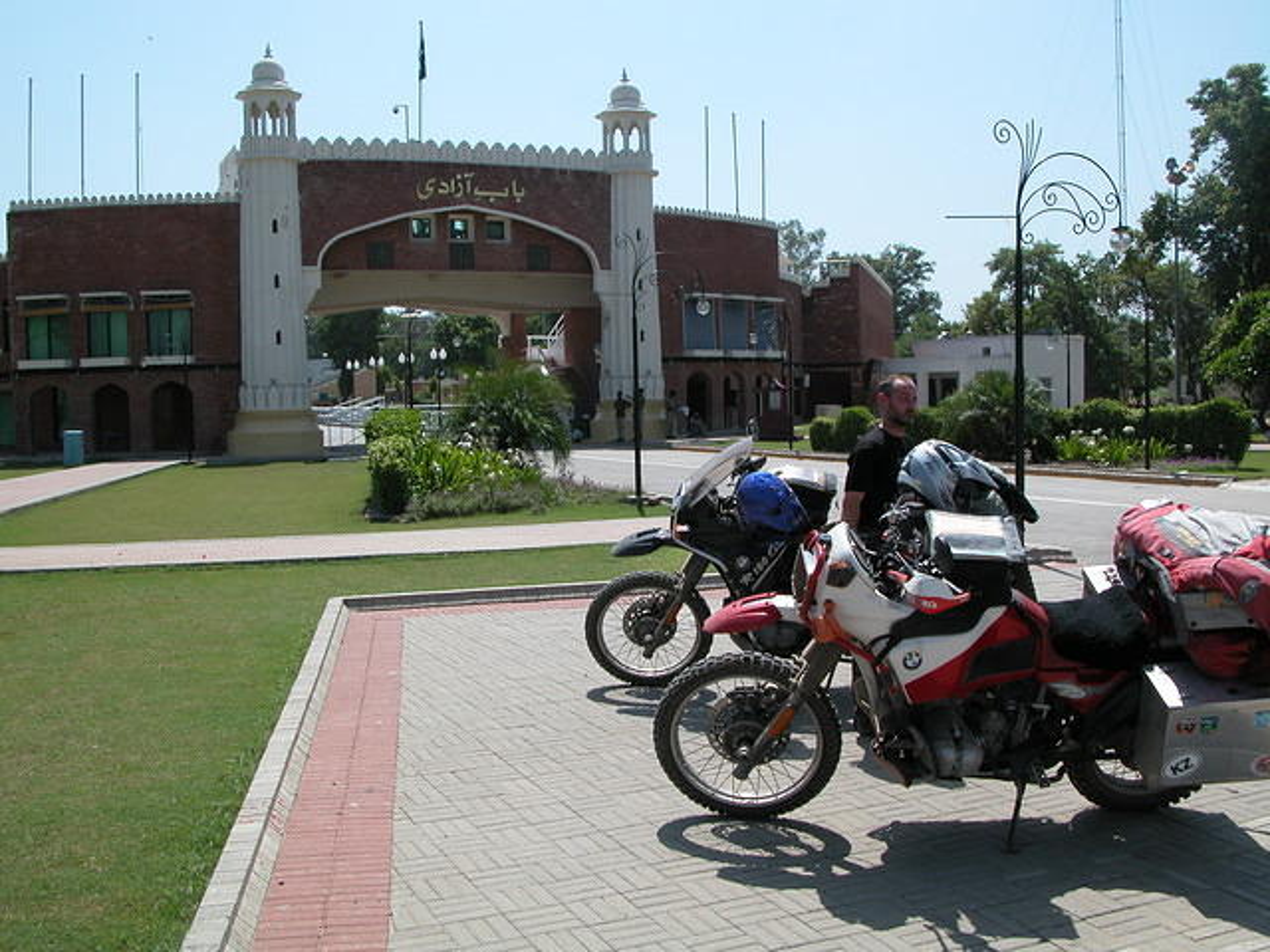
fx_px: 1284
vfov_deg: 40.7
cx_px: 635
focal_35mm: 35
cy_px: 476
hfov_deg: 52.6
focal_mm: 8.9
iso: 100
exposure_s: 1/336
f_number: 7.1
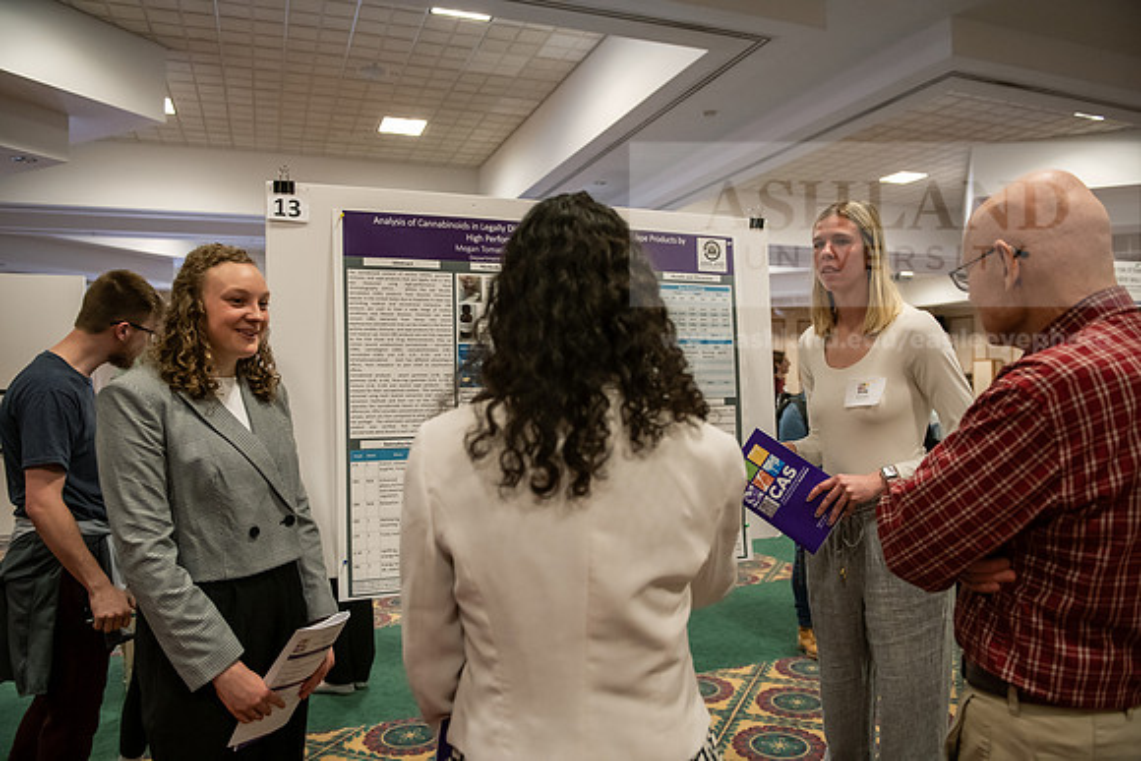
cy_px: 380
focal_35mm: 26
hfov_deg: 69.4
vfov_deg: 49.6
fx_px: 824
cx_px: 570
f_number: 3.2
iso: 2500
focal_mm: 26
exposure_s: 1/200
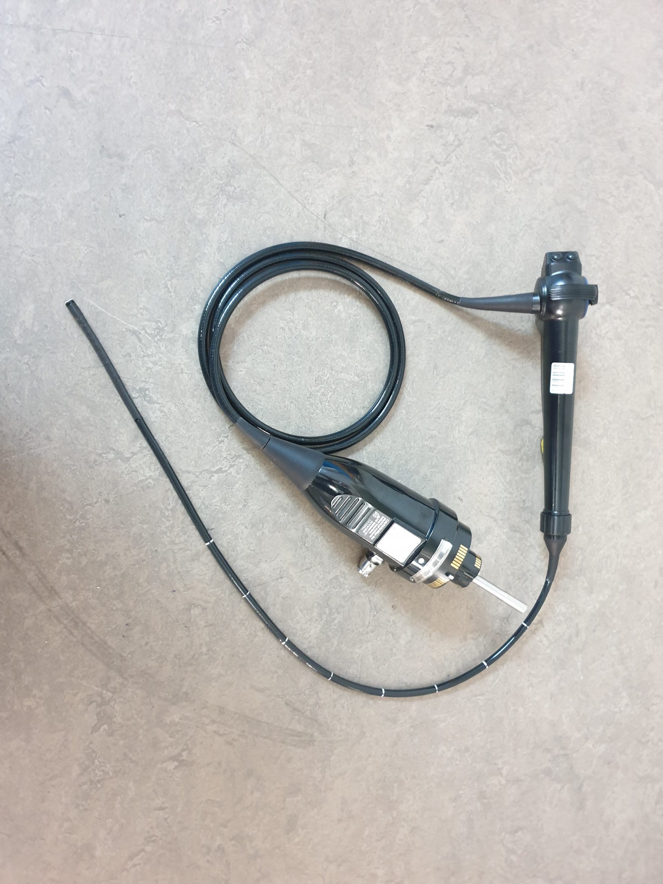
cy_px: 442
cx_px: 332
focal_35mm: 26
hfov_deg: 53.1
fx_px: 664
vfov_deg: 67.3
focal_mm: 4.3
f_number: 1.5
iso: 320
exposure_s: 1/33
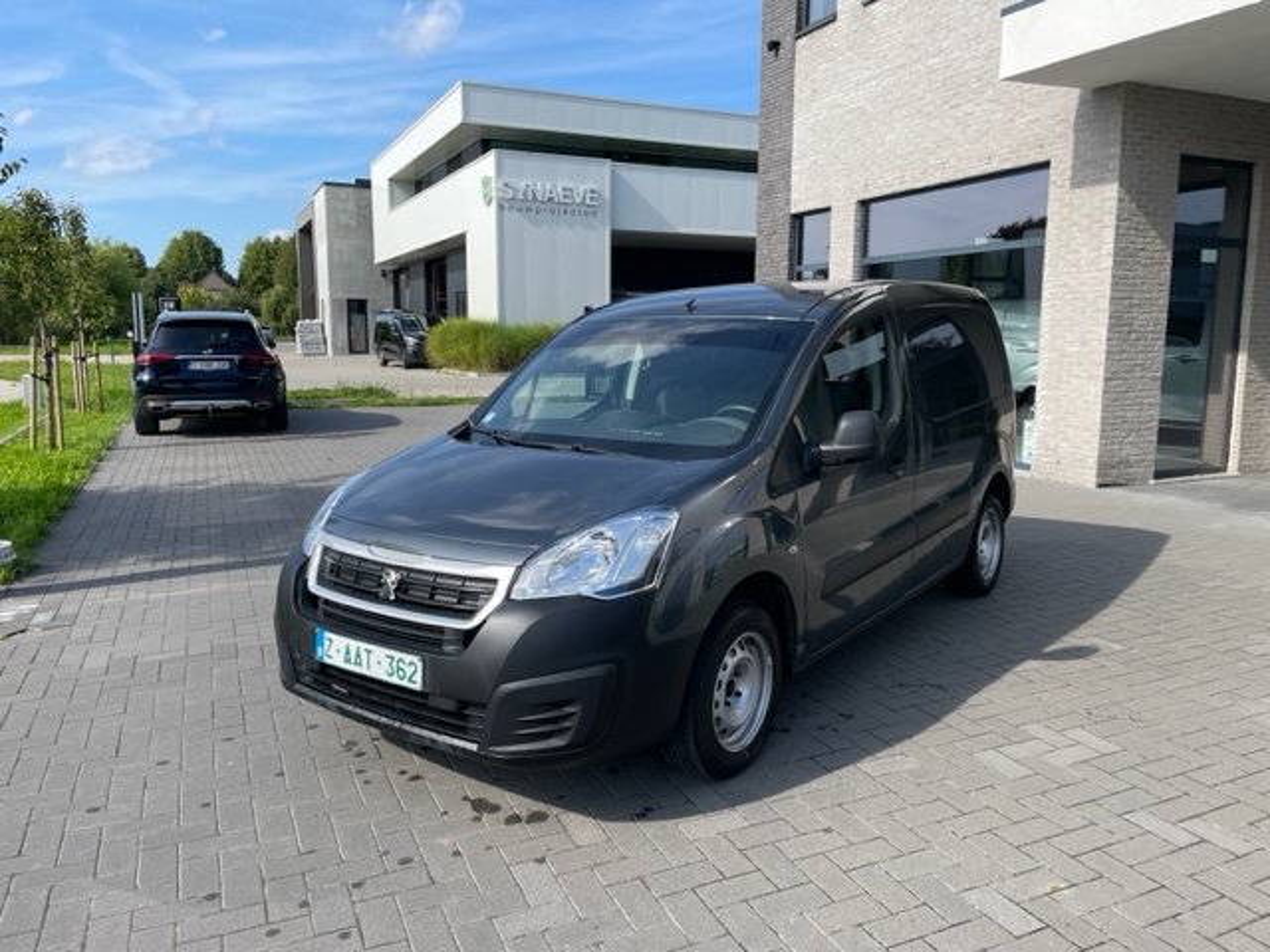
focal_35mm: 26
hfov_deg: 67.3
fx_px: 954
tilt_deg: -9.0
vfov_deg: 53.1
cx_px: 635
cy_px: 476
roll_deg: -0.1
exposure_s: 1/2353
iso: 32
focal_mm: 4.2
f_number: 1.6
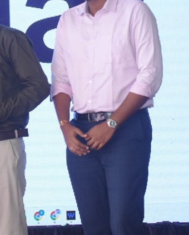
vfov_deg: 9.7
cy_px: 100
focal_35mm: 199
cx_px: -17
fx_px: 1389
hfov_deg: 7.7
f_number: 4.8
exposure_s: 1/160
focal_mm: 50
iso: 1250
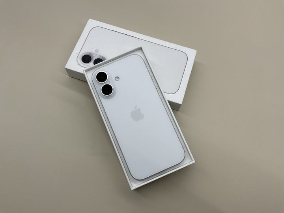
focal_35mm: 29
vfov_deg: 48.2
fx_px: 238
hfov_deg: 61.7
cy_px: 106
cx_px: 142
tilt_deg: -69.2
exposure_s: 1/120
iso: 40
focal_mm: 3
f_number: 1.8
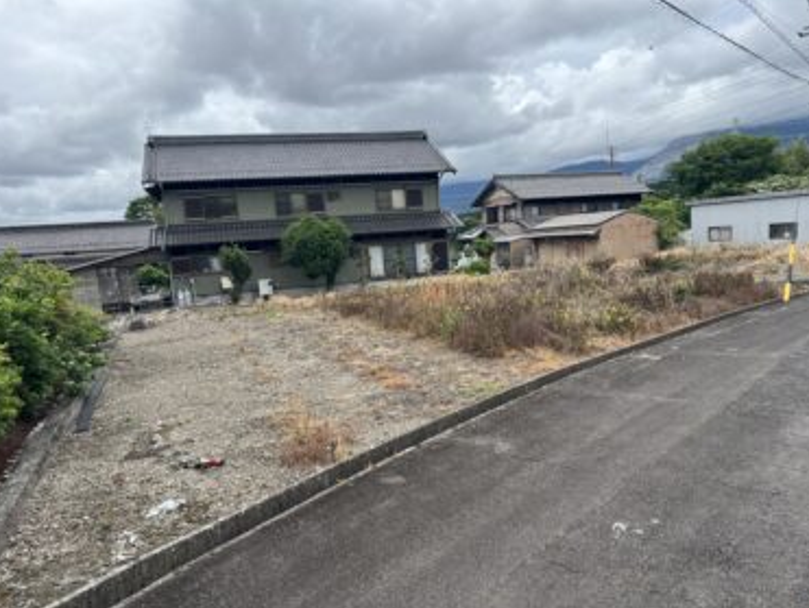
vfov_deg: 49.8
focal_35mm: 28
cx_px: 423
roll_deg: +4.5
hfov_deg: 63.4
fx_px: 655
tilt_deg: -8.1
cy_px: 325
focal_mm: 5.7
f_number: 1.5
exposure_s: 1/2208
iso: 50
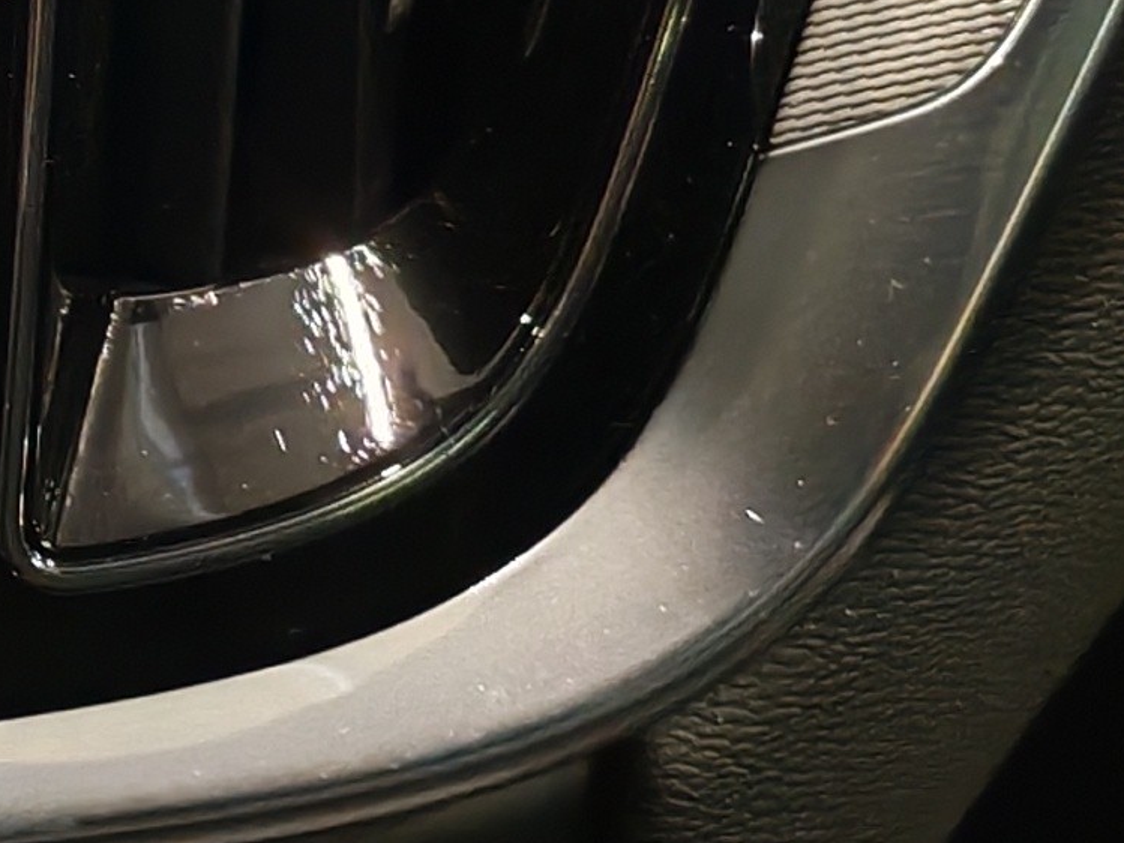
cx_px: -1400
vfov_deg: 8.3
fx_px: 5683
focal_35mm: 175
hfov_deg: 10.1
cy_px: -426
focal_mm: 6.12
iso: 800
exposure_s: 1/50
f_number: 1.9
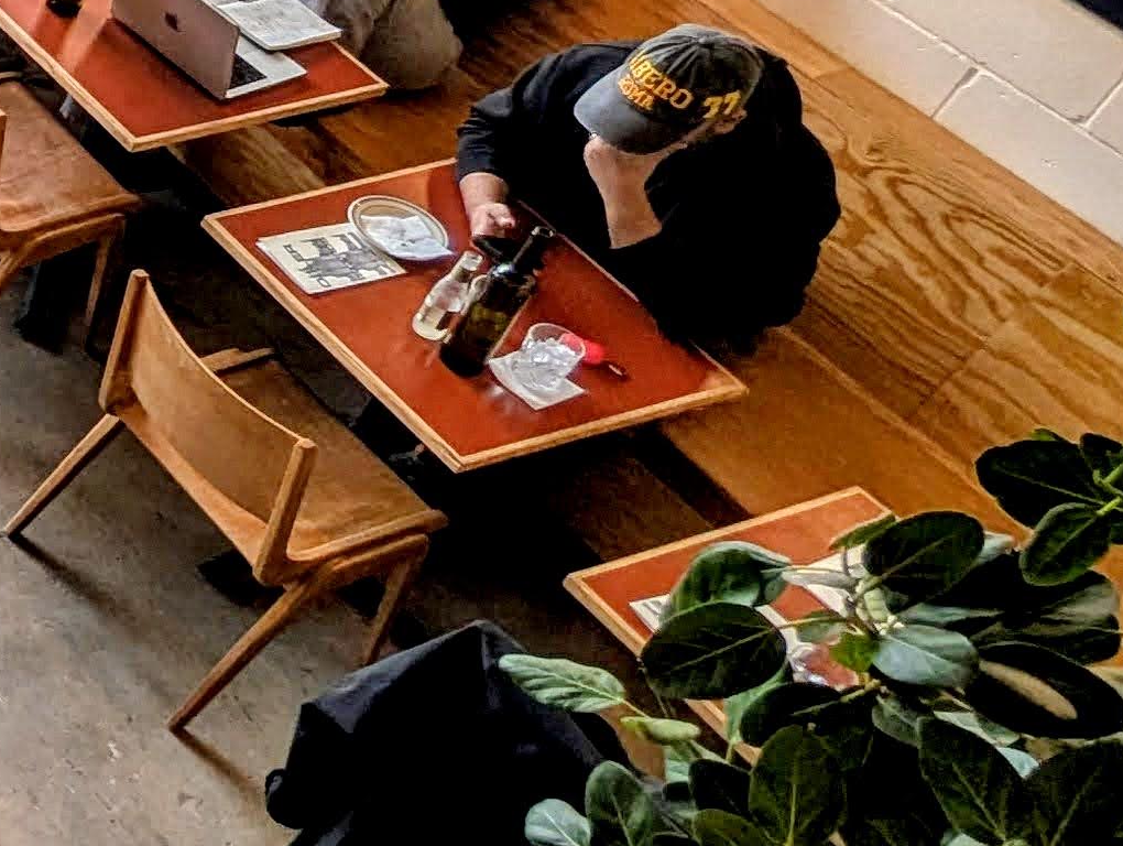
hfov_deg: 20.1
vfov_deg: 22.3
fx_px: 2079
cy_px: 35
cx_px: -977
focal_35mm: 64
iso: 33
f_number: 2.2
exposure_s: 1/263
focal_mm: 2.35
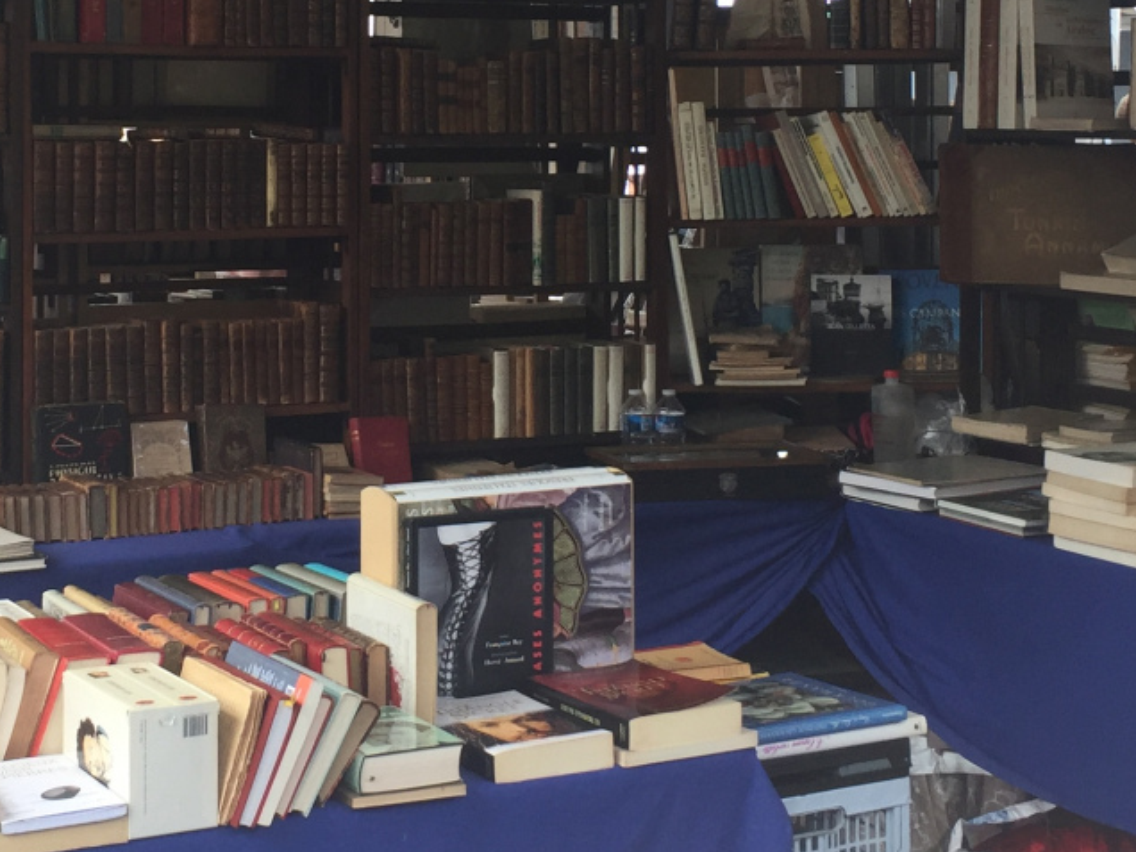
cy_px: 141
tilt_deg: +0.5
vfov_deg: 19.9
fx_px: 2396
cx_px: 402
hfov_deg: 26.6
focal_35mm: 73
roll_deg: -0.7
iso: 32
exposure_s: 1/350
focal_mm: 4.15
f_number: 2.2
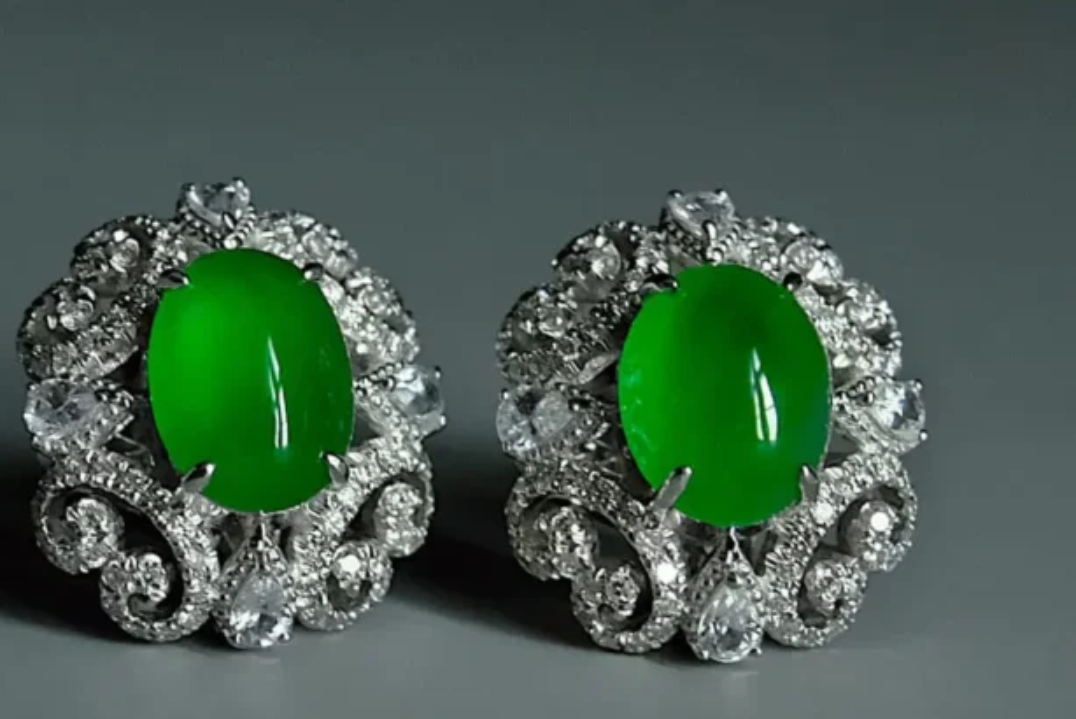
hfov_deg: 48.3
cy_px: 414
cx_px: 463
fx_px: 1196
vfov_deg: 33.4
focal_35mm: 40
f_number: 6.4
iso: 1600
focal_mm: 21.5
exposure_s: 1/13
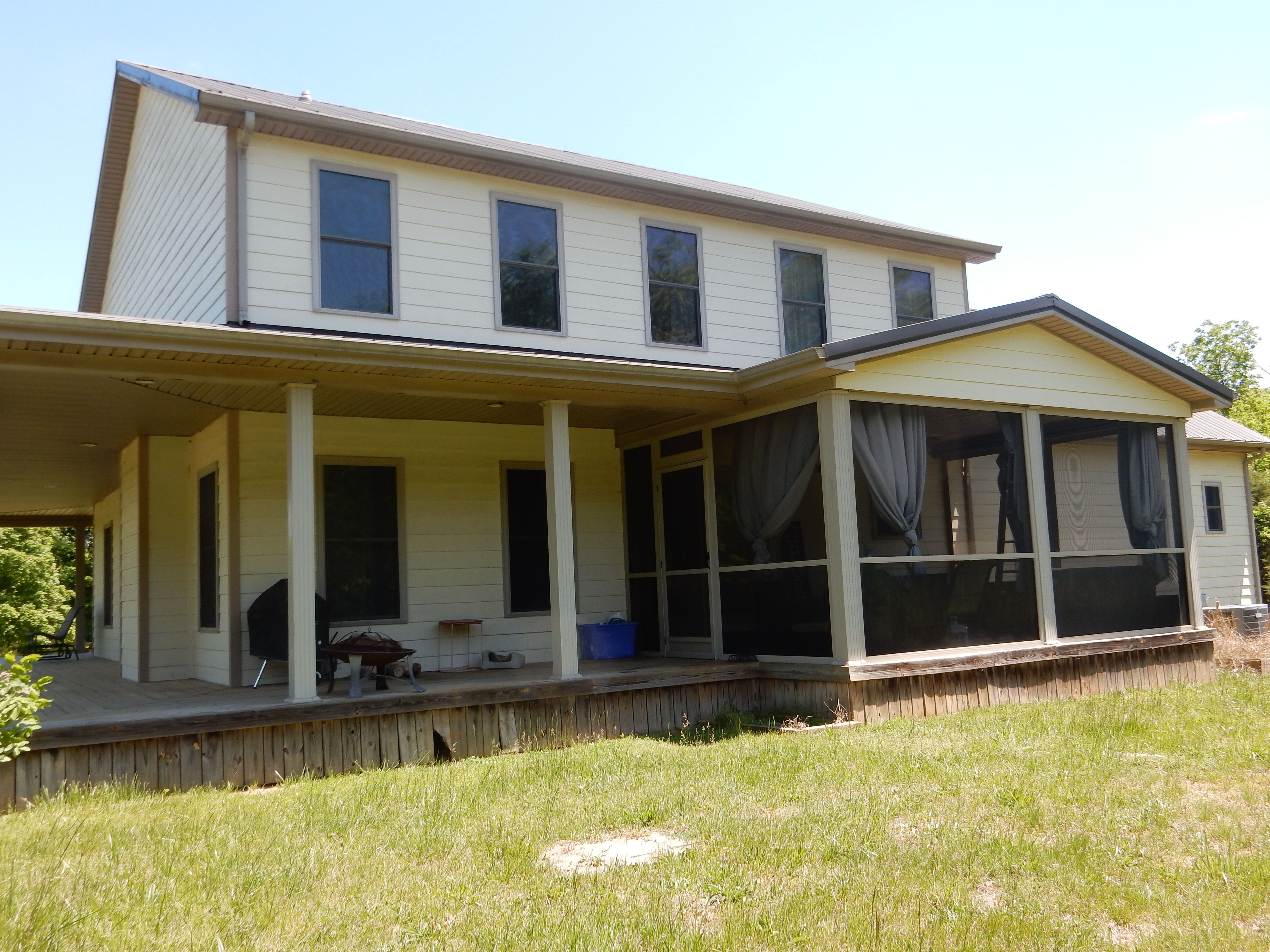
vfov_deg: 46.8
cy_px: 476
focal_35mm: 30
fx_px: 1101
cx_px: 635
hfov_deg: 60.0
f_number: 4
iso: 125
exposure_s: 1/400
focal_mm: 5.4
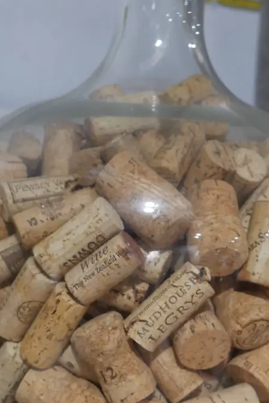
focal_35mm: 70
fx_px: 785
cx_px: 149
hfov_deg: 19.5
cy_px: 249
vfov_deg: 28.7
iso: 1000
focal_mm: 22
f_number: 4.7
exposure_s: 1/60
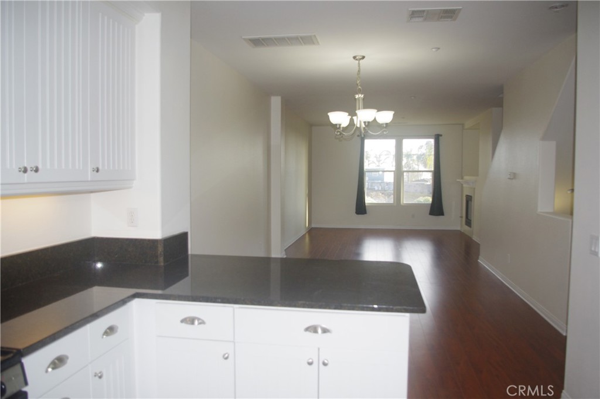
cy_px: 200
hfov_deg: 67.4
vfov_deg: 47.8
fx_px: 449
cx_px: 300
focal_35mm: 27
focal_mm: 18
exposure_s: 1/125
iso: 400
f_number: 4
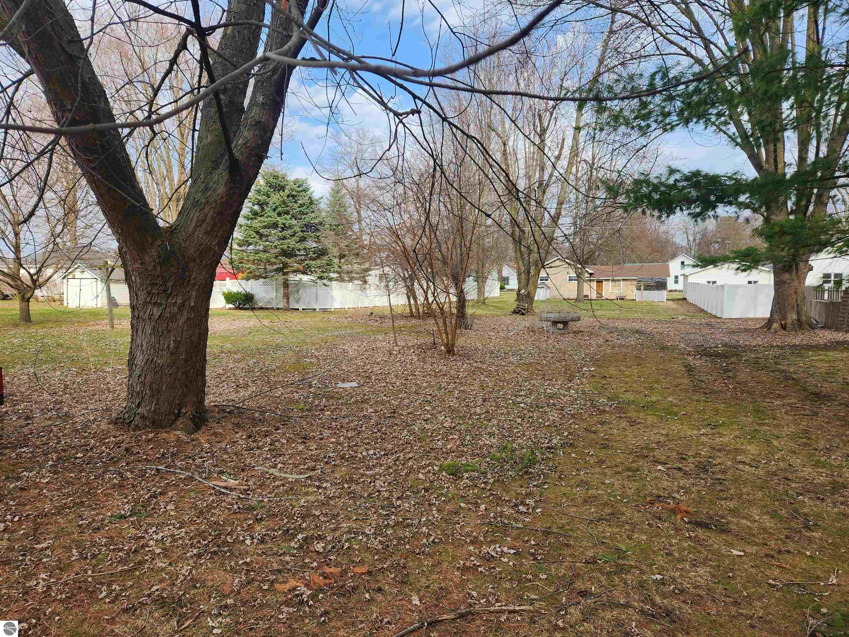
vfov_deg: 58.9
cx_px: 424
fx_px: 564
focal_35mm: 23
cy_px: 318
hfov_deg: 73.9
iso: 20
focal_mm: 5.4
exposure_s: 1/643
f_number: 1.8
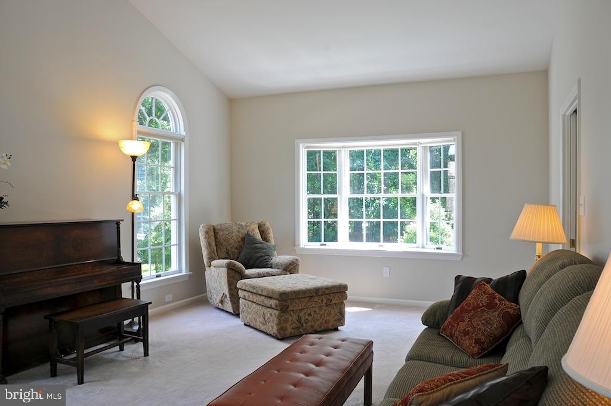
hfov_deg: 67.4
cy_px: 203
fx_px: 458
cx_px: 306
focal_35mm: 27
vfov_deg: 47.8
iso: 200
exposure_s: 1/20
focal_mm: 18
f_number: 8
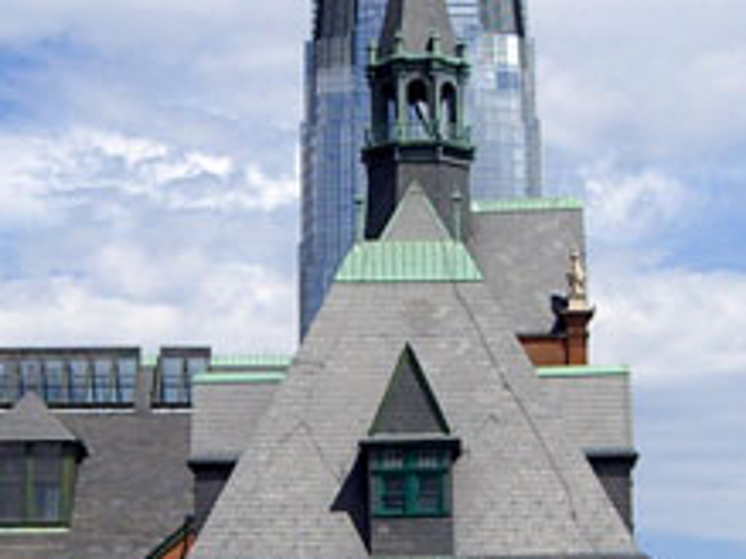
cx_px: 293
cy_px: 487
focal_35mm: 139
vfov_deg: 10.6
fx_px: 2994
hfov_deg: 14.2
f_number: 8
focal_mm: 7.9
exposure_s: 1/320
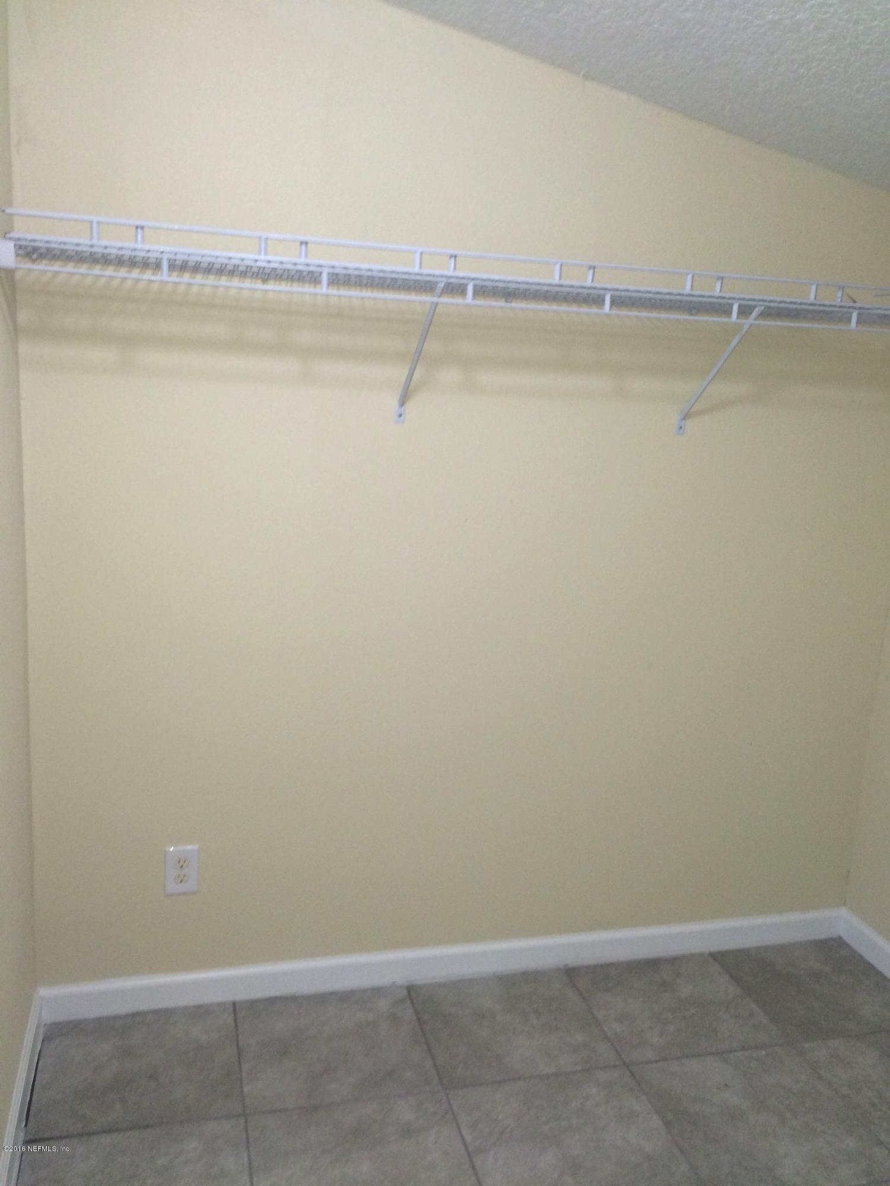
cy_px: 593
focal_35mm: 29
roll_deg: -3.1
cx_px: 445
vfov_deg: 61.7
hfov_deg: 48.2
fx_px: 994
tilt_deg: -13.0
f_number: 2.2
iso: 80
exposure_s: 1/30
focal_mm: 4.15
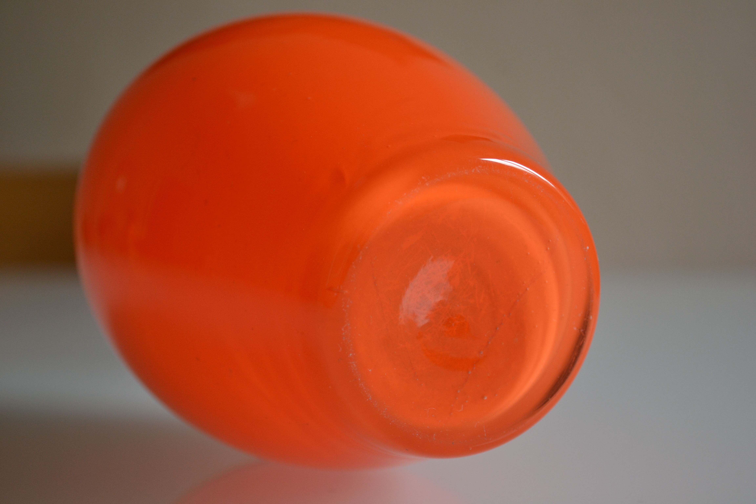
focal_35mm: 66
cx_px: 378
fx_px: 1386
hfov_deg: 30.5
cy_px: 252
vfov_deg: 20.6
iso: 320
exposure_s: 1/125
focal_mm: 44
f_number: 5.6
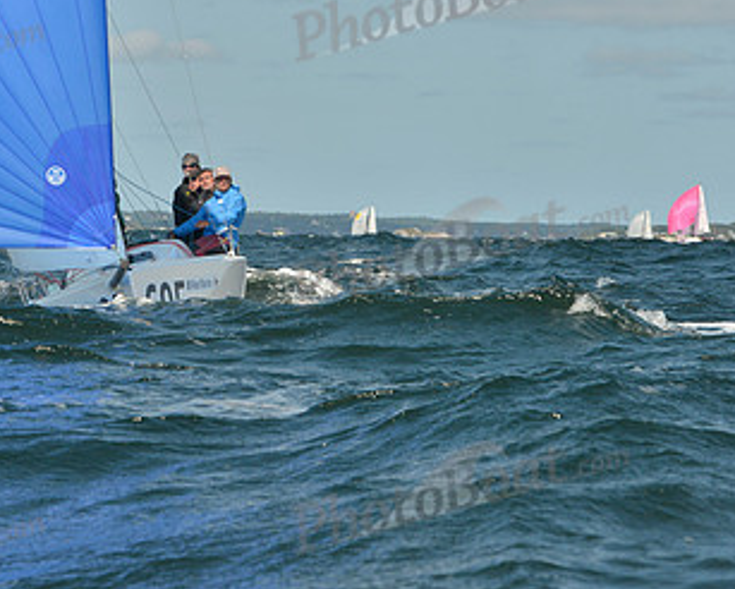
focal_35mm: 163
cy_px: 157
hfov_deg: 11.8
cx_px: 170
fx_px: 3548
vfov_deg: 9.5
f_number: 10
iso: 400
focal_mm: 92
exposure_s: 1/1600
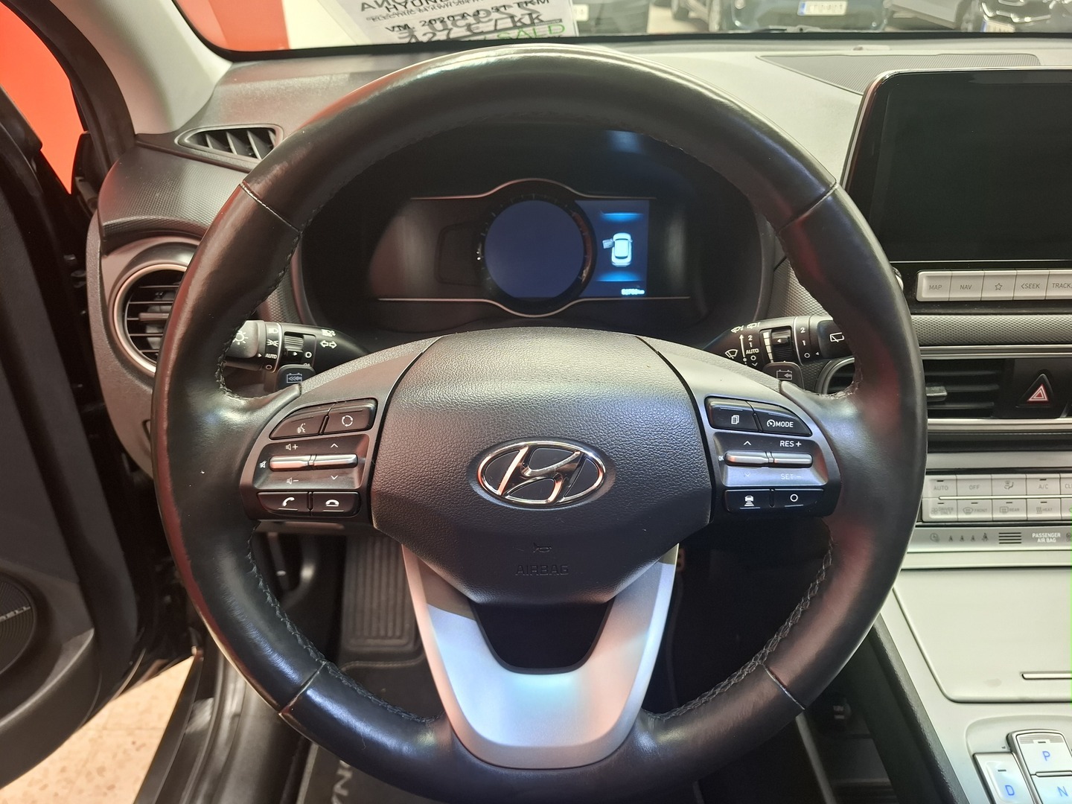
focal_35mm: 23
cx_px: 536
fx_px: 712
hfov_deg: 73.9
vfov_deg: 58.9
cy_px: 402
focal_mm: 5.54
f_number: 1.8
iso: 400
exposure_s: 1/33
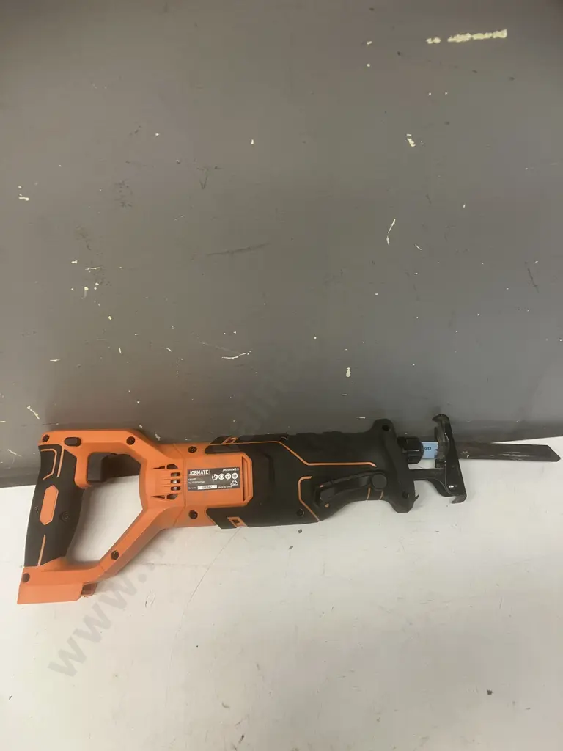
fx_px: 607
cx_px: 282
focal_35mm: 28
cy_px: 376
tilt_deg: -54.9
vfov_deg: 63.4
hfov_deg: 49.7
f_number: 1.8
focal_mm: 3.99
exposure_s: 1/50
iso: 80
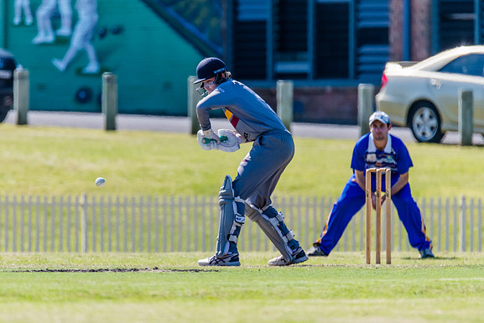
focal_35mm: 745
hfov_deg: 2.8
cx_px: 202
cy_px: 162
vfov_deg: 1.8
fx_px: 10018
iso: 640
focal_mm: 600
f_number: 6.3
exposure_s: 1/2000
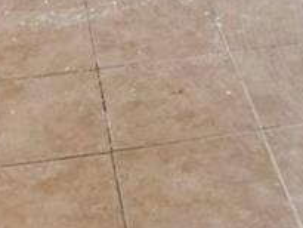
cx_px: 219
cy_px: -530
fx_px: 1051
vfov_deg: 9.0
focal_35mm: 120
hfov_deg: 16.3
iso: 400
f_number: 8
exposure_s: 1/160
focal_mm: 16
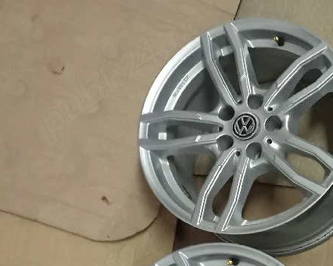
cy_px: 273
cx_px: 363
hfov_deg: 28.3
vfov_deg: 23.8
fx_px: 601
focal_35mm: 61
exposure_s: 1/25.1
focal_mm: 3.46
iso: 1118
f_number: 2.2
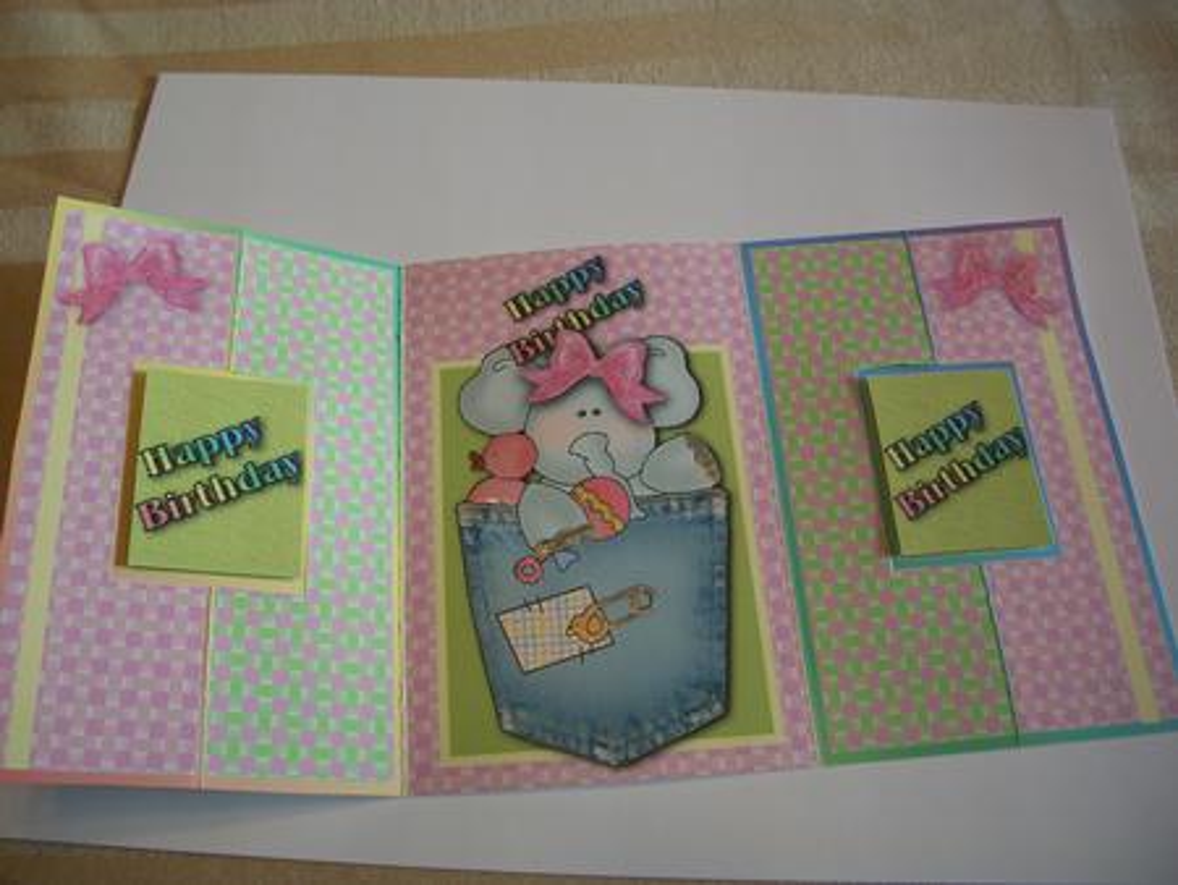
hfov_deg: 52.6
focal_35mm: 35
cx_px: 589
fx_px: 1192
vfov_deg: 40.7
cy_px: 442
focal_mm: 6.3
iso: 80
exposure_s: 1/160
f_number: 3.1
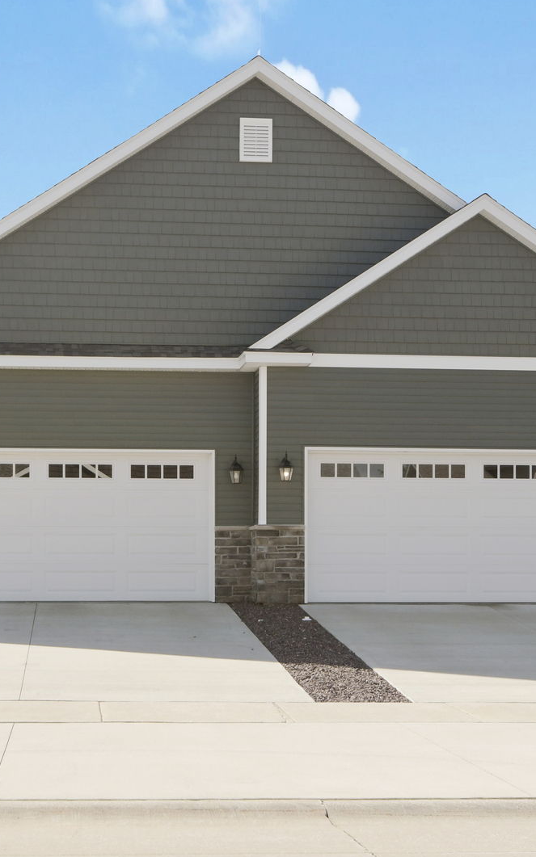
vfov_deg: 36.3
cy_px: 425
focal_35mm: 56
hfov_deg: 23.1
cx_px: 190
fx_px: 1309
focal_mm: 24
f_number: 8
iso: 320
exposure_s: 1/320
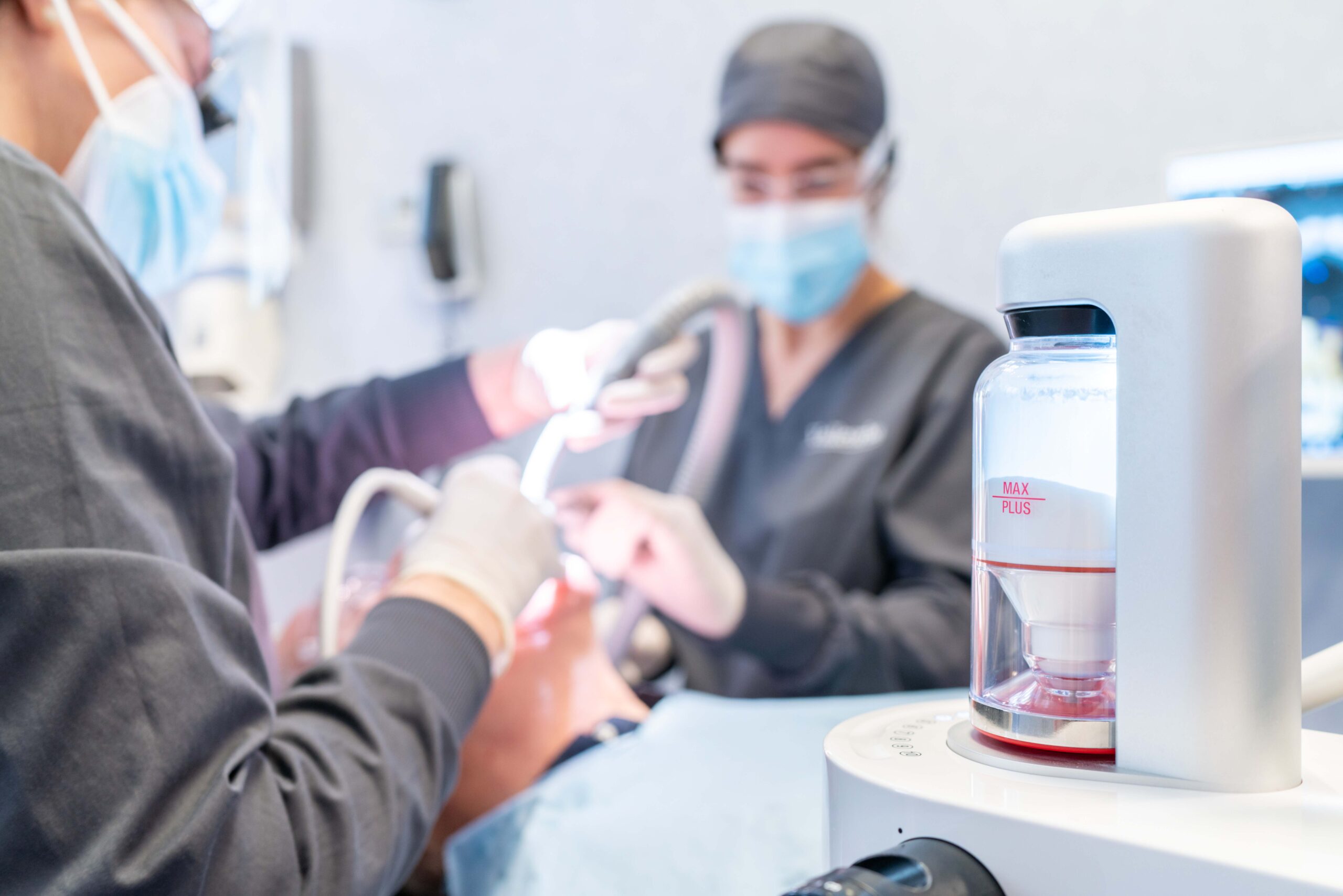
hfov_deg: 54.4
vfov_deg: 37.9
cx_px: 672
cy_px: 448
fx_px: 1306
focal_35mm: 35
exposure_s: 1/25
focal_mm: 35
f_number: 4
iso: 250
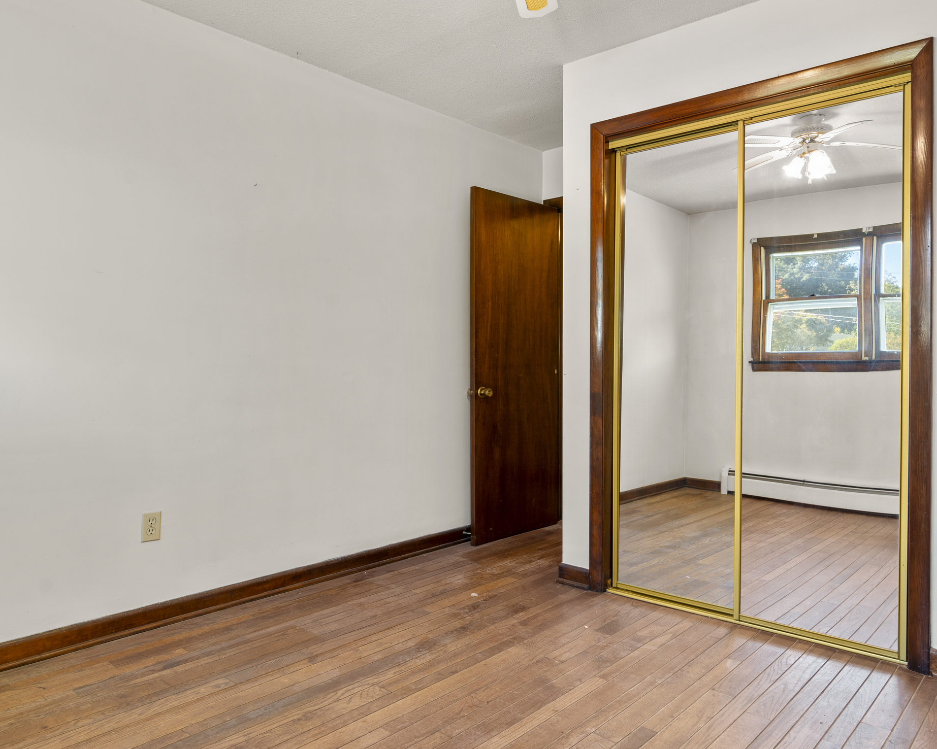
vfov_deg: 56.8
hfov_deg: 67.9
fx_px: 693
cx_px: 516
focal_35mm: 25
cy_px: 359
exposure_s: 1
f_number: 9
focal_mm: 16
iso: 250
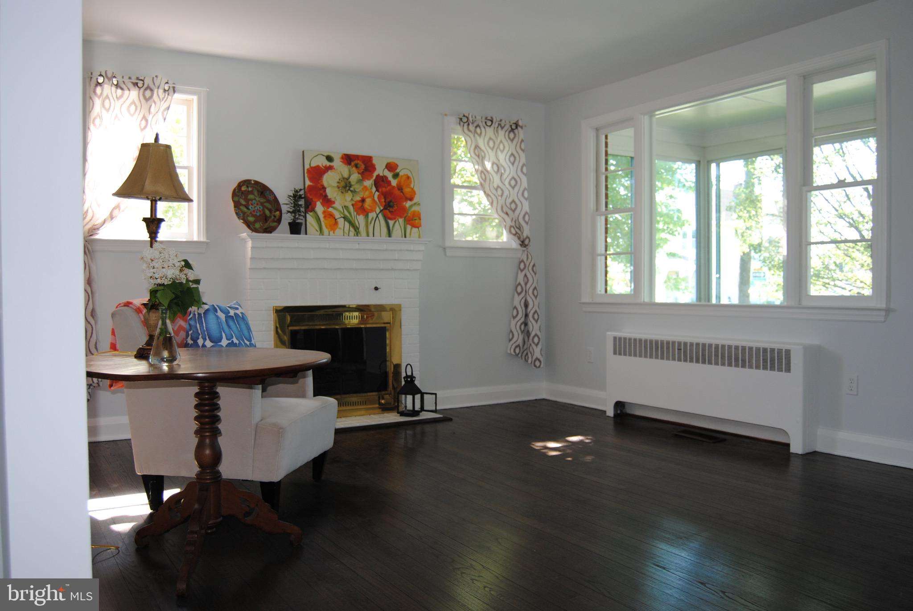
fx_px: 762
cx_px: 456
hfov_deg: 61.9
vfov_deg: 43.7
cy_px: 306
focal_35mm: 30
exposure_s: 1/60
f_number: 3.5
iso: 200
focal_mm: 20
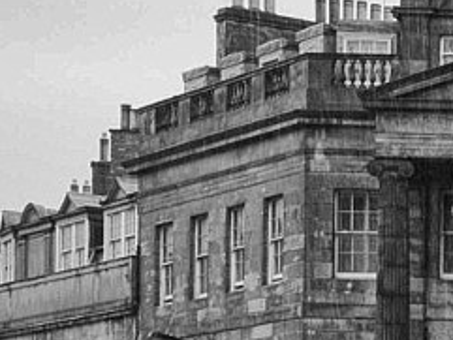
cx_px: 1109
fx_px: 2920
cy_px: 842
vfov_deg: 6.3
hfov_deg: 8.1
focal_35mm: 223
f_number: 10
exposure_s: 1/80
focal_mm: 23
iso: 320
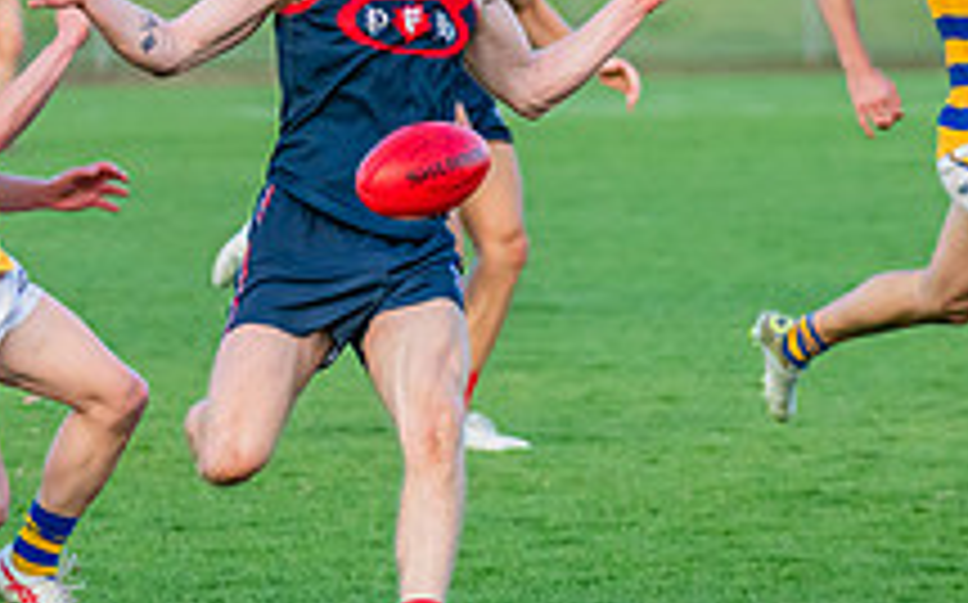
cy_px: 221
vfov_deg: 2.3
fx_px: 15289
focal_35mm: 580
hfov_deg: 3.6
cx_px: 416
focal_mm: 195
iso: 1800
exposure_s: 1/1250
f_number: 4
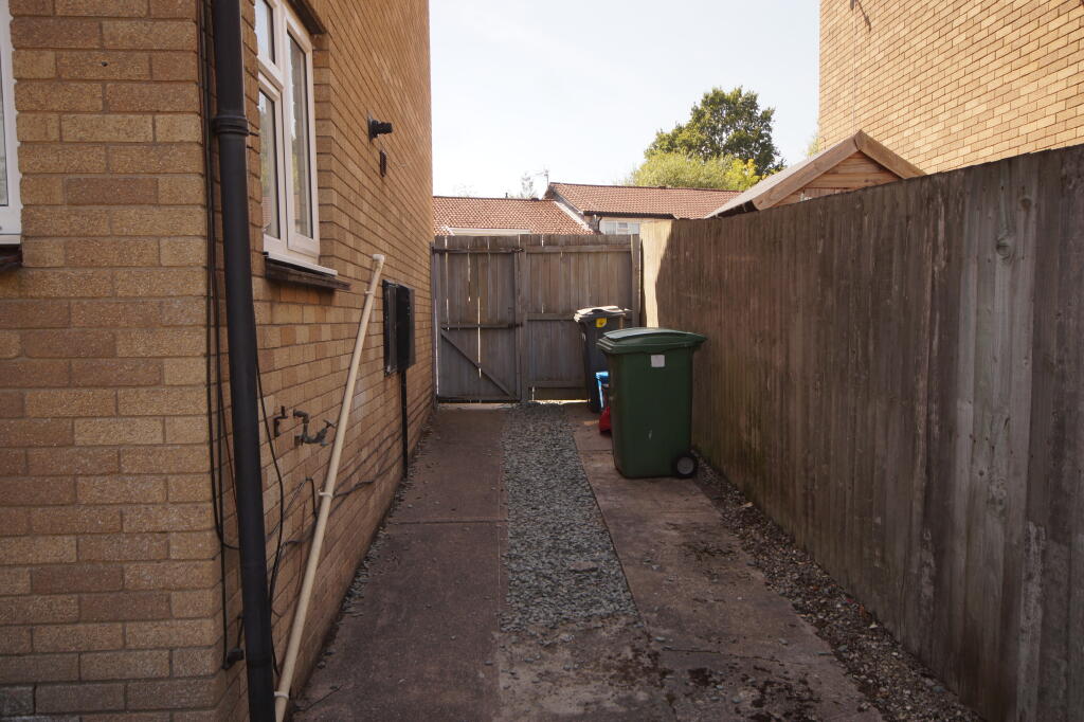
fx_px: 903
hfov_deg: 61.9
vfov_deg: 43.6
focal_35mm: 30
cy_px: 361
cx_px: 542
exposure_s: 1/160
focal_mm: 20
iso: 100
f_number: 5.6
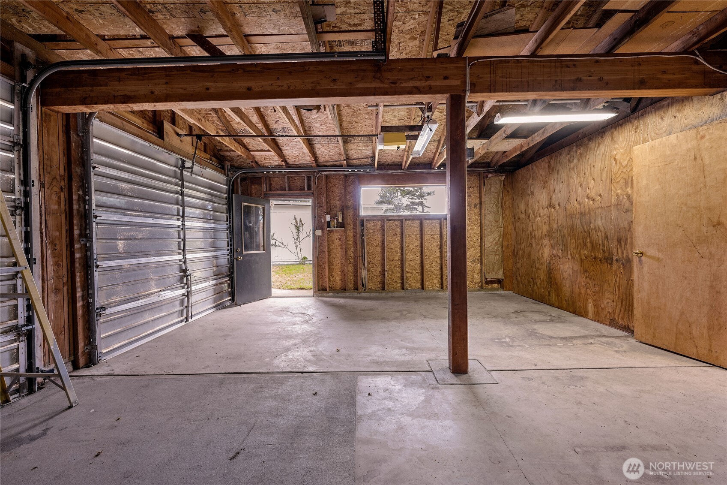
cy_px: 242
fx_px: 283
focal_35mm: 14
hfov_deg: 104.3
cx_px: 364
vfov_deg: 81.2
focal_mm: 14
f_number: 9
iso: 400
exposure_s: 1/1.25
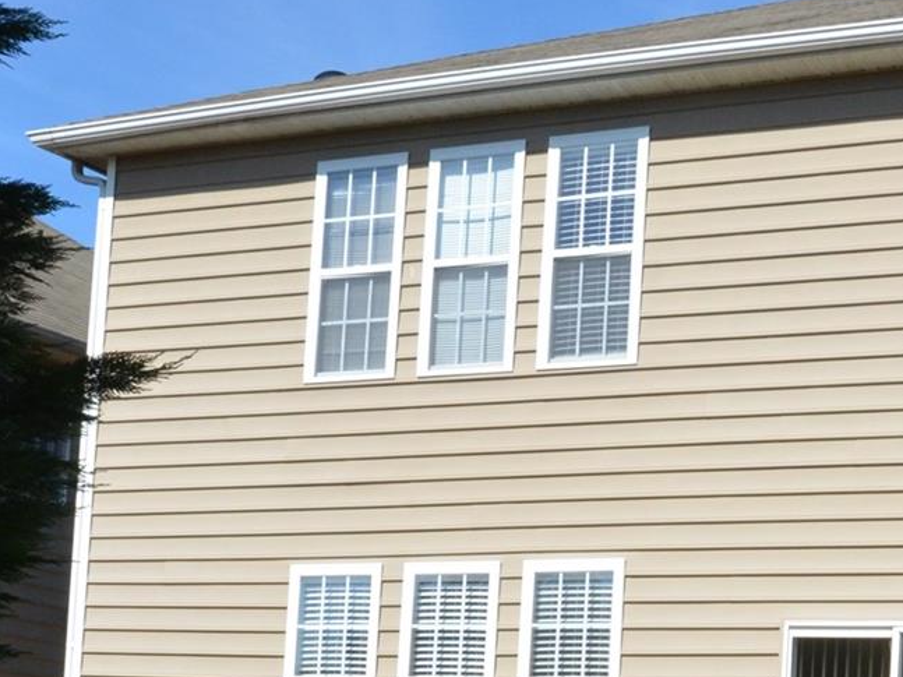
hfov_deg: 23.2
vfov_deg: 17.4
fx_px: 2139
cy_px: 750
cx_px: 823
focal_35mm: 82
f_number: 14
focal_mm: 18
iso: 1000
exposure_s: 1/800
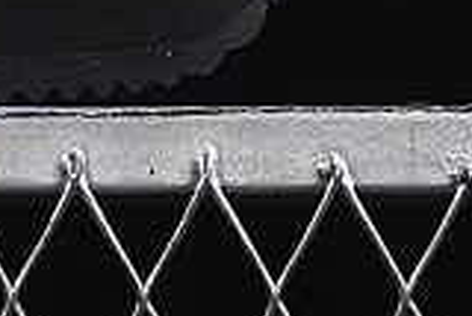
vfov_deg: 3.6
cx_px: -419
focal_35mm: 375
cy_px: -385
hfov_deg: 5.4
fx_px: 4921
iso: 160
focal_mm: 50
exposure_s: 1/60
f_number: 6.3
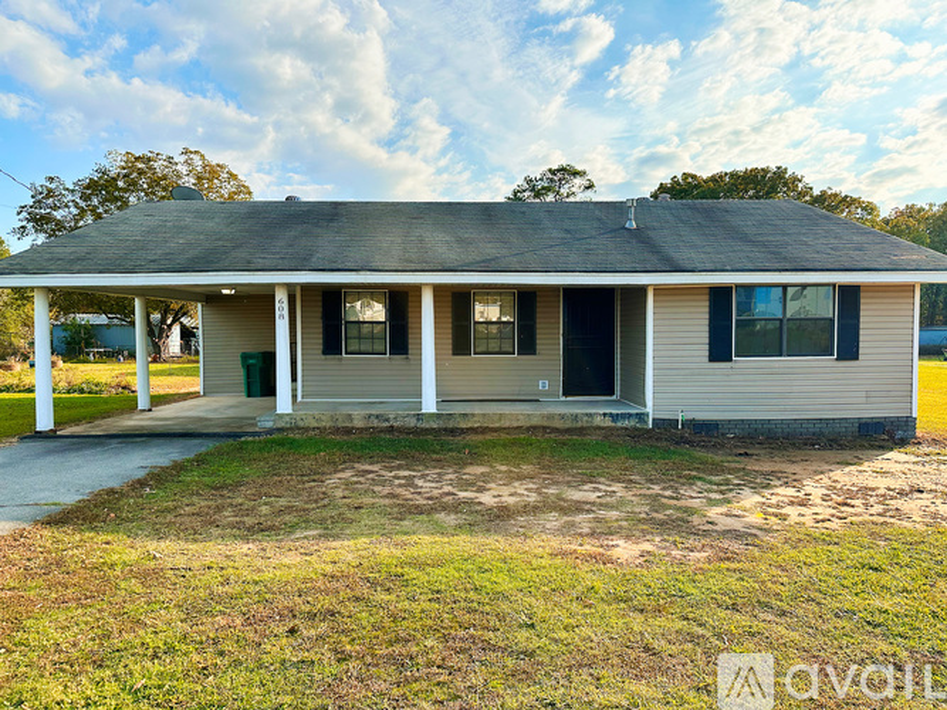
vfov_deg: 56.8
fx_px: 656
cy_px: 355
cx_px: 474
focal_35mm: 24
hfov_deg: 71.6
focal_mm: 6.86
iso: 80
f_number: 1.78
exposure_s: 1/3356
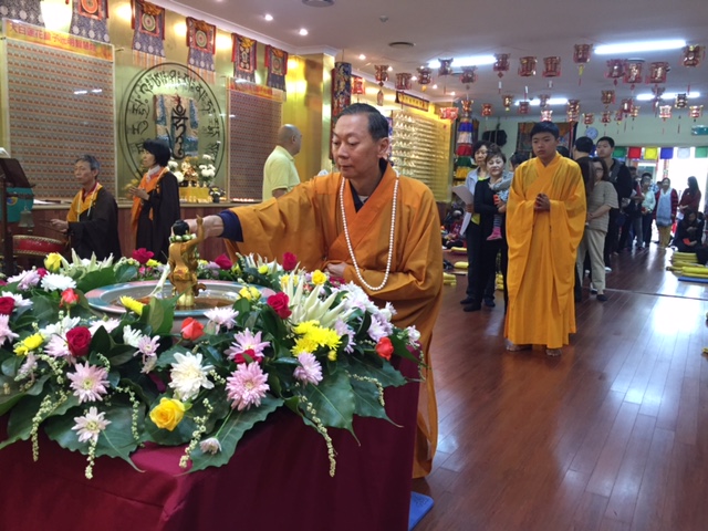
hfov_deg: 61.7
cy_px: 266
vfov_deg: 48.2
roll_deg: -4.3
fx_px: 593
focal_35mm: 29
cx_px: 354
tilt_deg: -8.0
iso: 200
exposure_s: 1/33
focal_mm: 4.15
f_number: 2.2
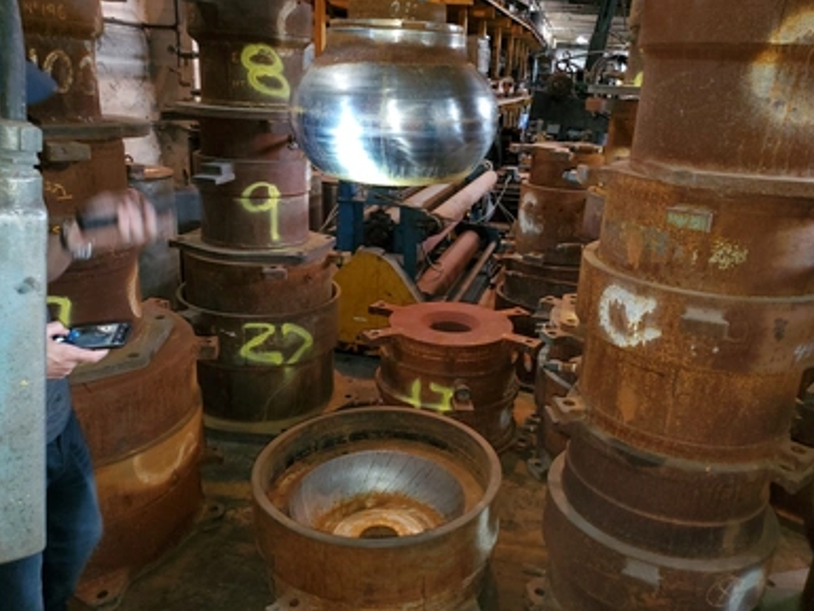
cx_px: 419
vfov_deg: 51.4
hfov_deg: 65.3
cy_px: 315
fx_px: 635
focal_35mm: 27
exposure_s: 1/13
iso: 125
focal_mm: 4.3
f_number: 1.5
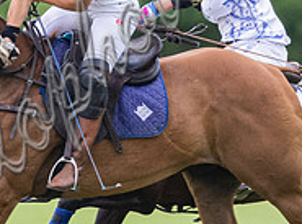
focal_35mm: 3304
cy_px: 60
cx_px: 190
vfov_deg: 0.4
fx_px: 28695
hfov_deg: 0.6
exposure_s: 1/640
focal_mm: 500
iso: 1250
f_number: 4
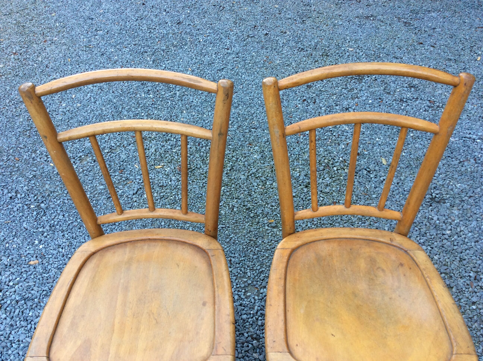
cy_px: 180
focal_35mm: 32
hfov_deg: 56.9
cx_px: 242
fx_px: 446
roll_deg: +0.4
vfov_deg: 44.1
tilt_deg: -42.6
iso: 50
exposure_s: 1/100
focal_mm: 3.3
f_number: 2.4
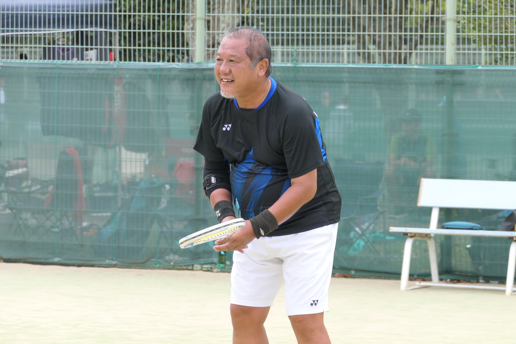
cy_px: 172
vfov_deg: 6.5
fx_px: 3024
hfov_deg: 9.8
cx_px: 258
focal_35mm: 211
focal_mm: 76.94
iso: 1000
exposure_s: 1/3200
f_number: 4
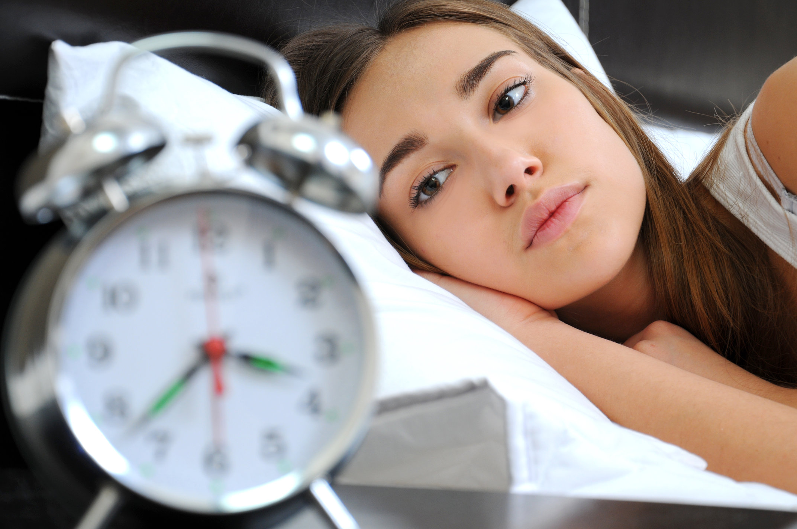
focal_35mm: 99
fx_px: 2189
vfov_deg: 13.8
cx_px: 398
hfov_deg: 20.6
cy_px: 264
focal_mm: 66
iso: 250
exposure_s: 1/160
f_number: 6.3
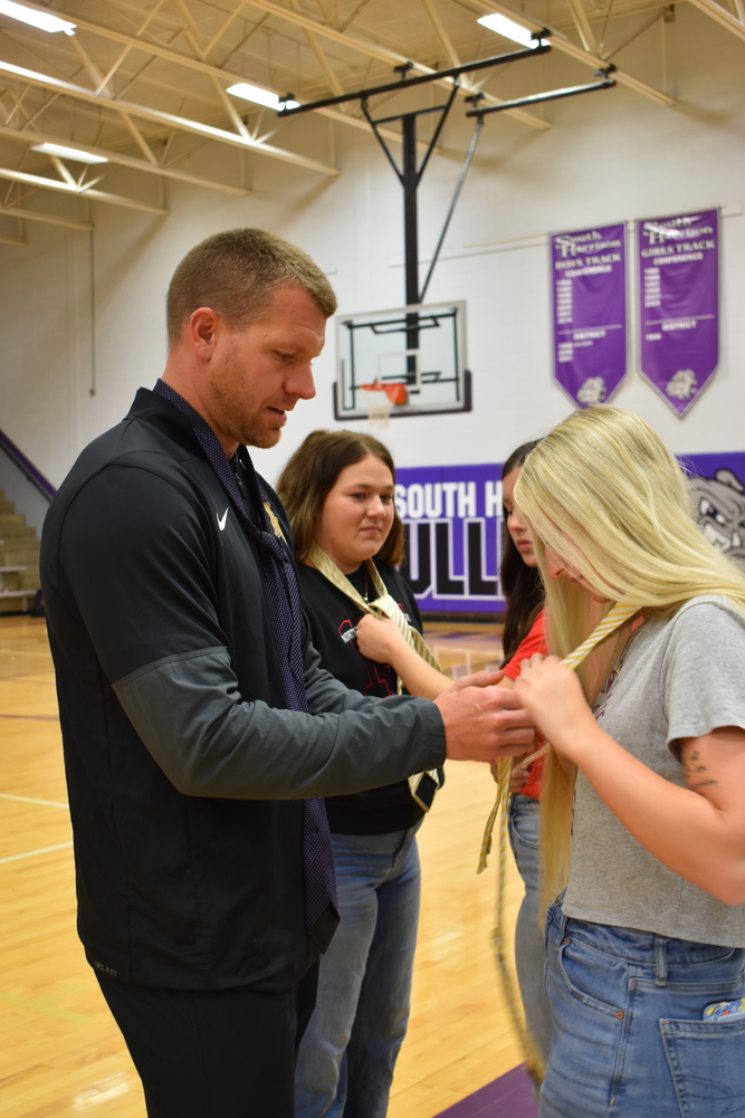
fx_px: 1382
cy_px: 553
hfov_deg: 30.2
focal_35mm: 45
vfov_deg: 44.0
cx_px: 367
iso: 400
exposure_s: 1/40
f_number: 4.2
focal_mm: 29
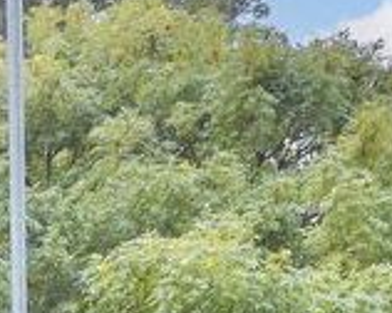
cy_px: 443
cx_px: -342
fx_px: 1205
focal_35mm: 104
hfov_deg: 15.5
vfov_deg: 14.0
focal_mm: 17
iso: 160
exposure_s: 1/50
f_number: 6.3
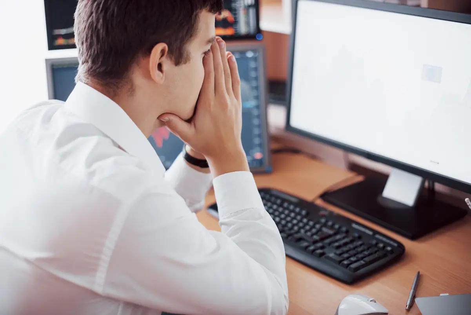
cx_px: 236
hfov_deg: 39.6
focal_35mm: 50
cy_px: 158
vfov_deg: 27.0
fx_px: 654
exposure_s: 1/160
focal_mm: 50
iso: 400
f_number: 2
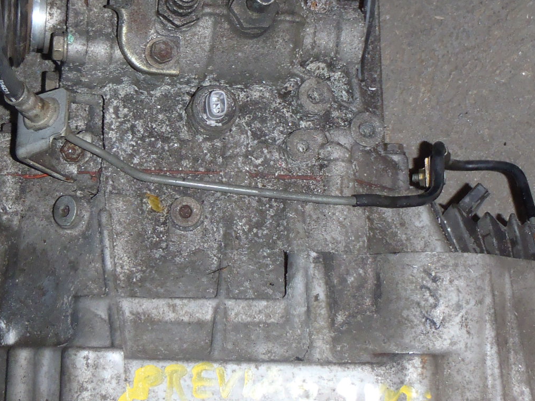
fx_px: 1190
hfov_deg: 25.2
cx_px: 190
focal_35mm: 77
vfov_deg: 19.0
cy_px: 109
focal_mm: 6.83
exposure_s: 1/40
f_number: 4.6
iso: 200
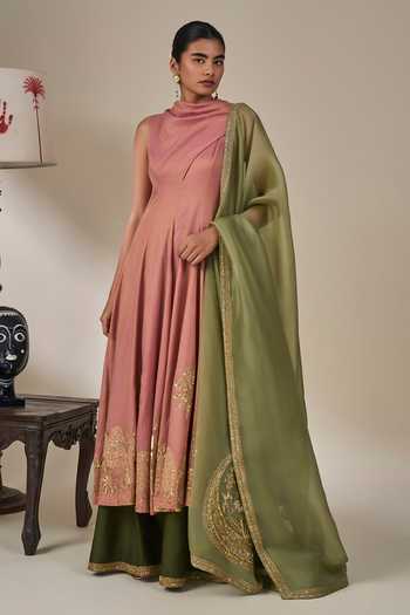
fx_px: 888
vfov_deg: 38.2
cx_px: 205
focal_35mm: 52
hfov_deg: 26.0
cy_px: 308
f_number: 5.6
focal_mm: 52
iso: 250
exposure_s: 1/160
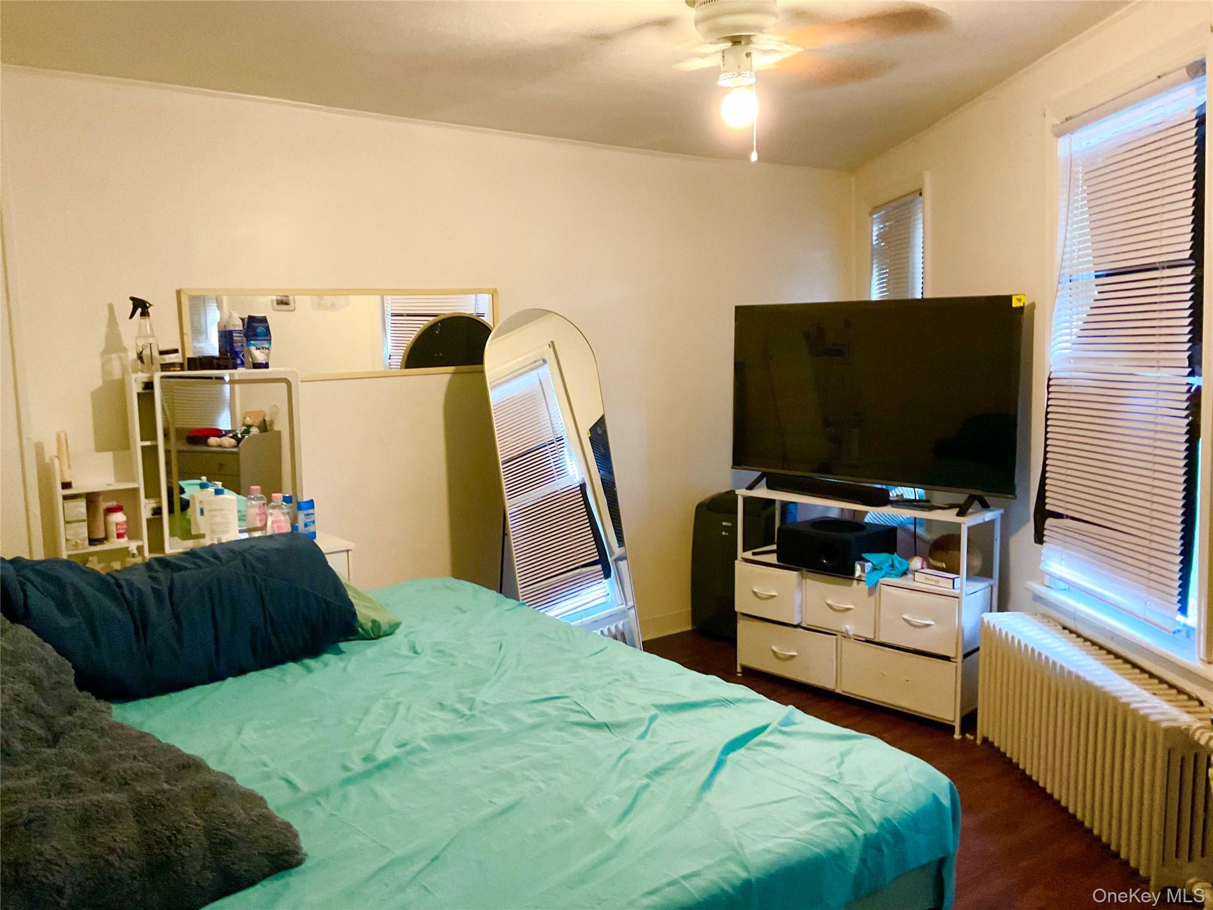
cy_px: 455
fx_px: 1016
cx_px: 606
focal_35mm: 29
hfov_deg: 61.7
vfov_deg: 48.2
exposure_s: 1/30
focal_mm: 3
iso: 400
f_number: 1.8
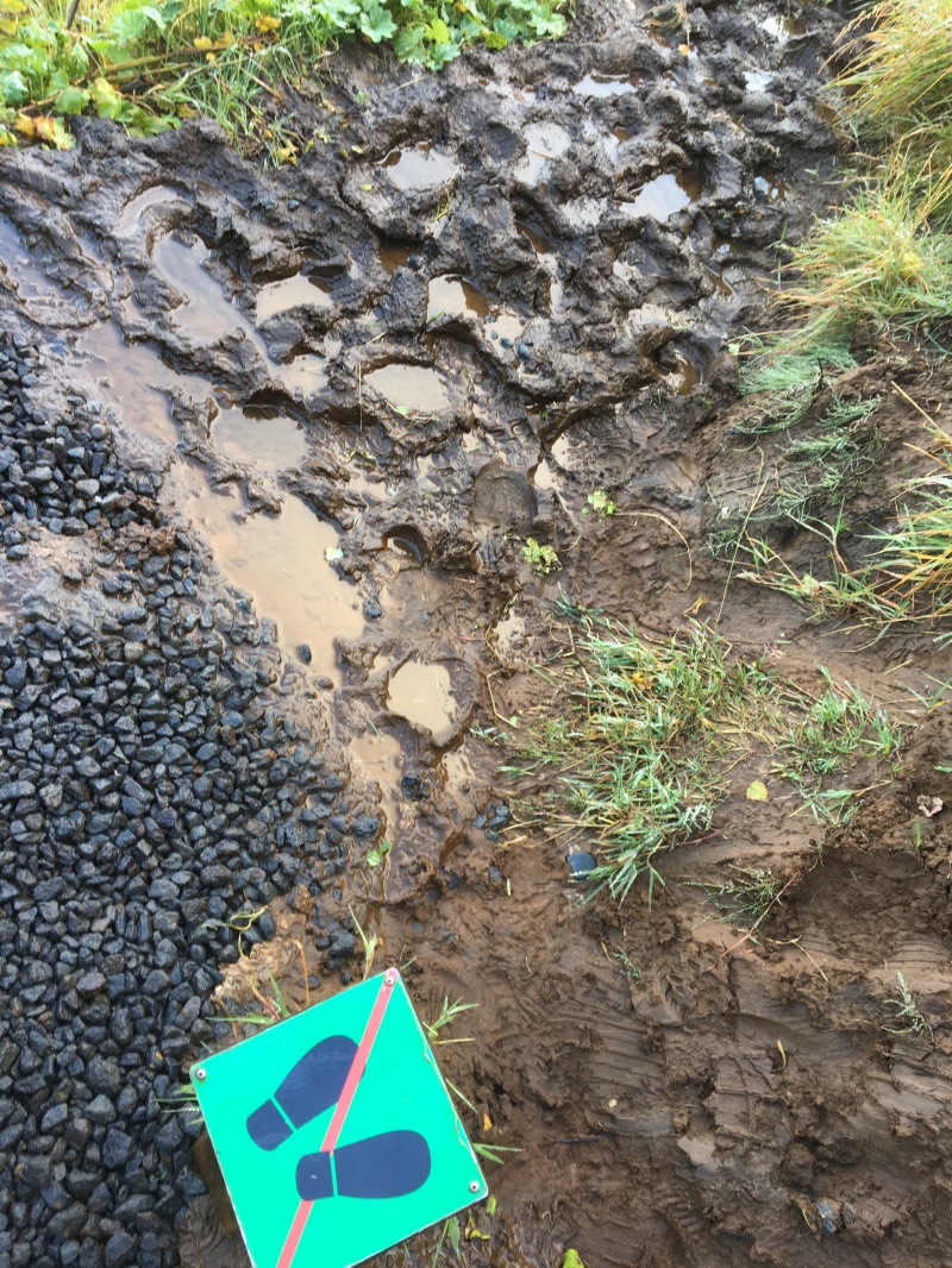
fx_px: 1063
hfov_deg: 48.2
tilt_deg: -54.0
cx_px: 476
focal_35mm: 29
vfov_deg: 61.6
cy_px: 634
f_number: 2.2
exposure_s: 1/60
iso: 32
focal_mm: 4.15
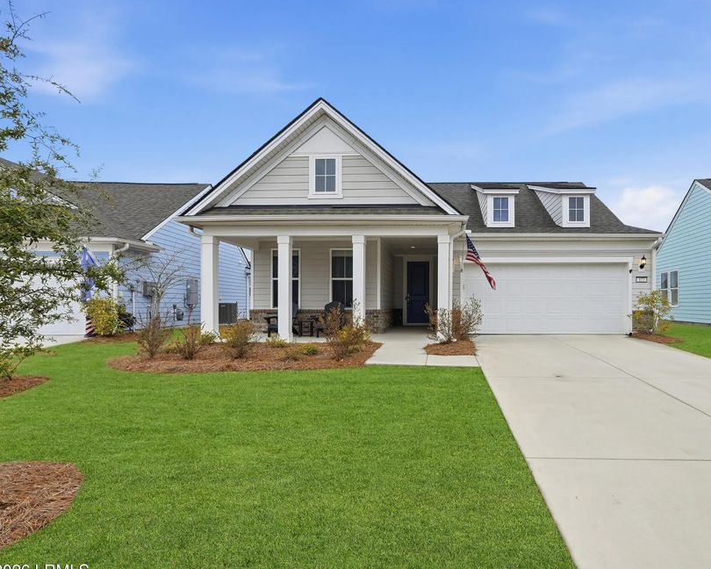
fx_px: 400
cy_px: 298
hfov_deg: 82.2
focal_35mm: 19
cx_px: 428
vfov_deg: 70.8
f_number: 9
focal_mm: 16
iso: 320
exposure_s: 1/6400
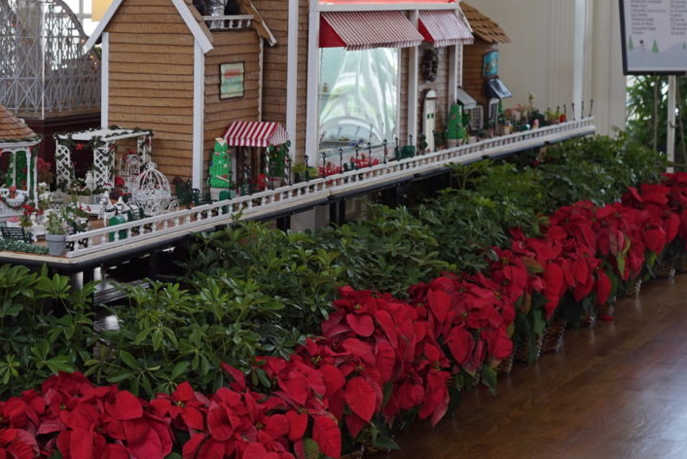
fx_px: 1623
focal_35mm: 85
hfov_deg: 23.8
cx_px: 221
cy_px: 78
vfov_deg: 16.0
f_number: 4
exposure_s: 1/160
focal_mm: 50
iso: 1000
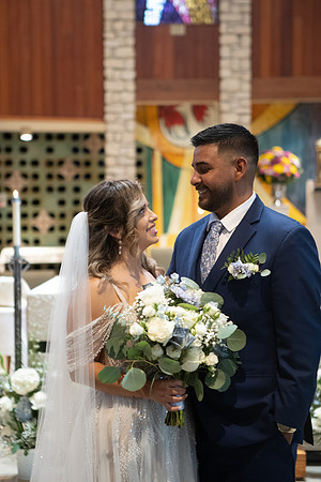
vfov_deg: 28.8
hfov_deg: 19.5
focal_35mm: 70
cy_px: 241
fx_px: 936
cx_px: 160
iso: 5000
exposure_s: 1/100
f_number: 2.8
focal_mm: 70
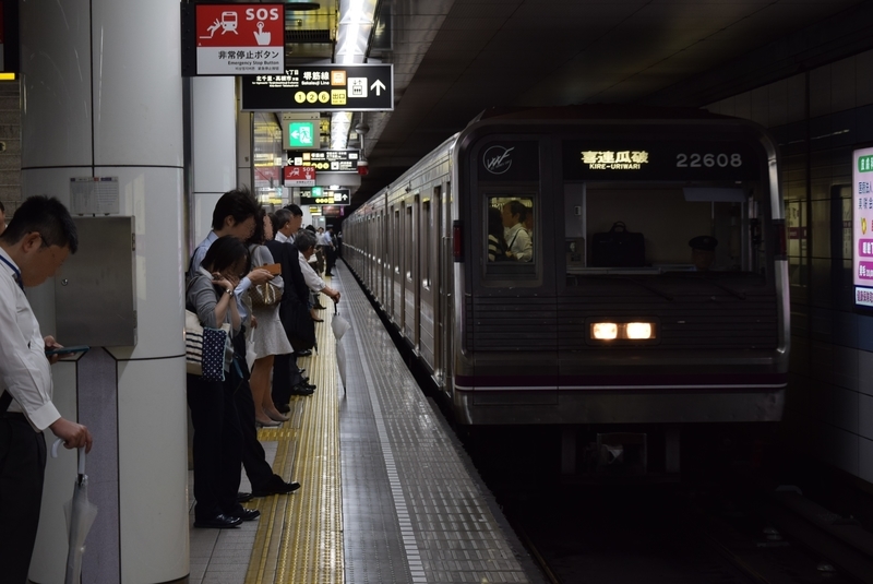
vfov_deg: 16.6
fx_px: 2002
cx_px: 436
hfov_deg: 24.6
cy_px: 292
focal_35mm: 82
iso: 400
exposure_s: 1/60
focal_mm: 55
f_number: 5.6
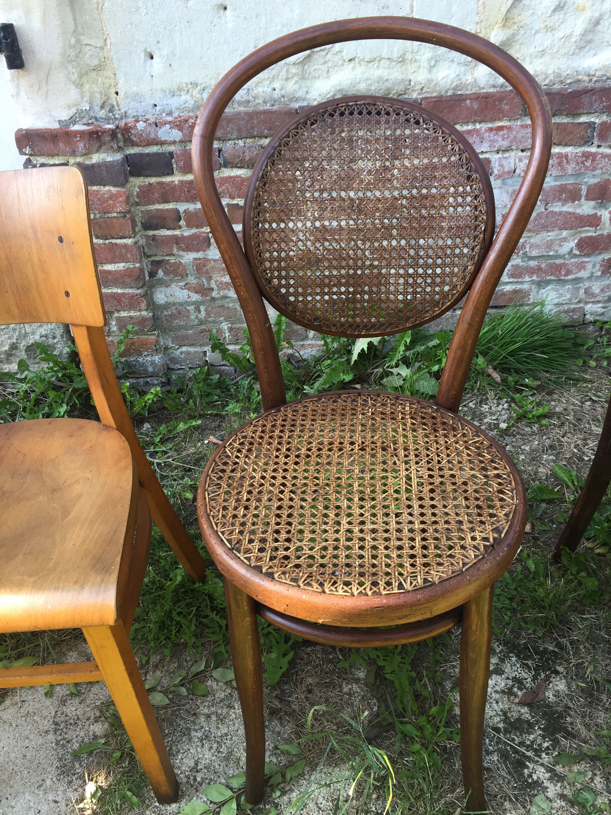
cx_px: 306
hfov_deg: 48.2
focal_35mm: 29
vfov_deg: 61.7
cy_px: 408
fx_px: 682
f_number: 2.2
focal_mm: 4.15
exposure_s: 1/100
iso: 32
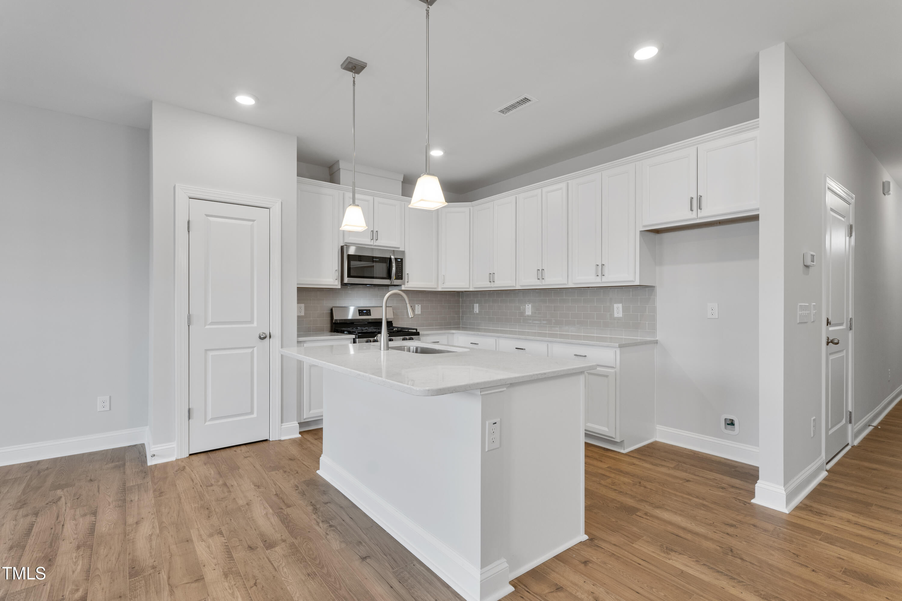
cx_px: 451
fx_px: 401
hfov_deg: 96.7
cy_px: 300
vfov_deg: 73.7
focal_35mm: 16
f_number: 9
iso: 640
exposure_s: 1/10
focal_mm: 16
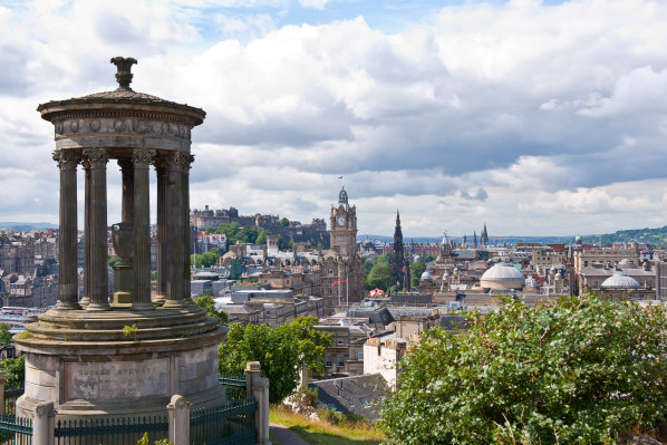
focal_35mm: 46
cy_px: 224
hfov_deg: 42.7
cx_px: 340
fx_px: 852
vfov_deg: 29.3
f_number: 8
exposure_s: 1/200
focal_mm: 45
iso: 200
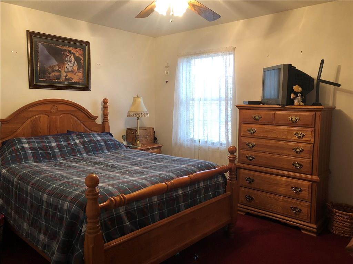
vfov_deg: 49.7
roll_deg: -0.4
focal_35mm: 28
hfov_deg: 63.4
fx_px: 286
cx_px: 176
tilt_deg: -5.7
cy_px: 132
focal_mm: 3.99
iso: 100
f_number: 1.8
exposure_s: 1/13
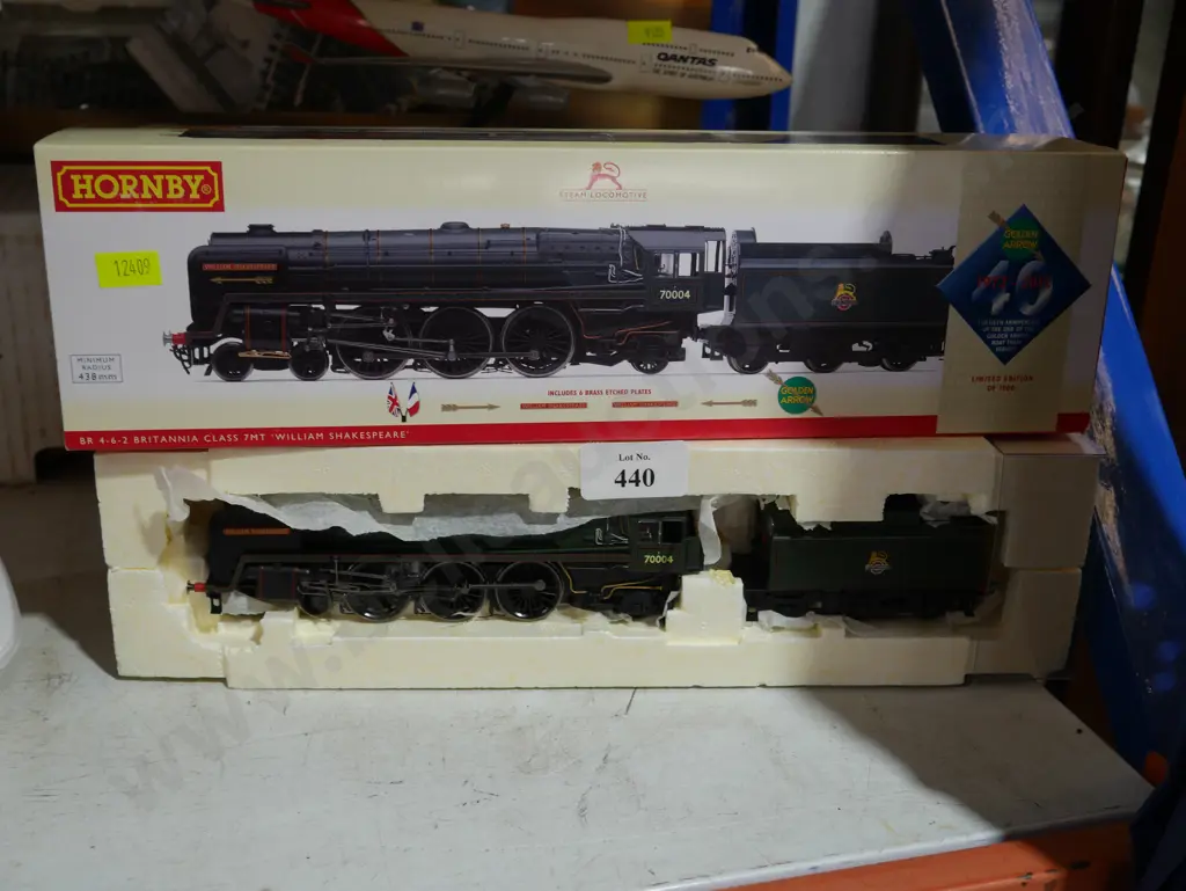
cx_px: 593
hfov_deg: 46.8
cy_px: 446
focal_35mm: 40
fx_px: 1371
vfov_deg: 36.0
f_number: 4.4
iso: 200
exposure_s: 1/60
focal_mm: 20
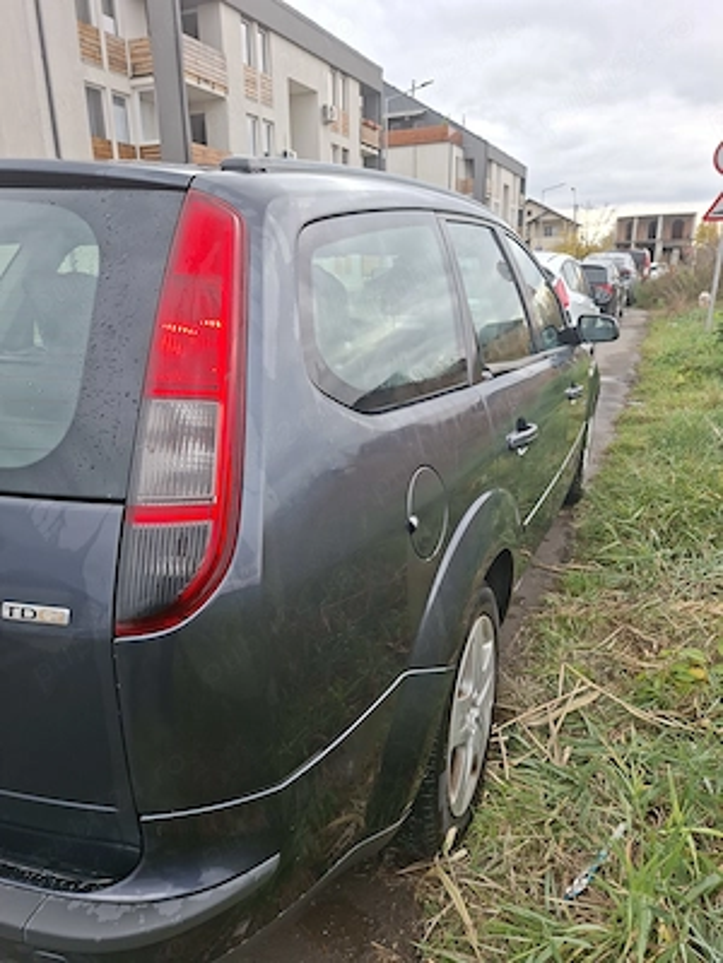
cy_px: 482
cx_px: 362
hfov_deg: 58.9
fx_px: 641
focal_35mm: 23
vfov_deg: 73.9
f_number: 1.8
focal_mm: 5.54
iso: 50
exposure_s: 1/375
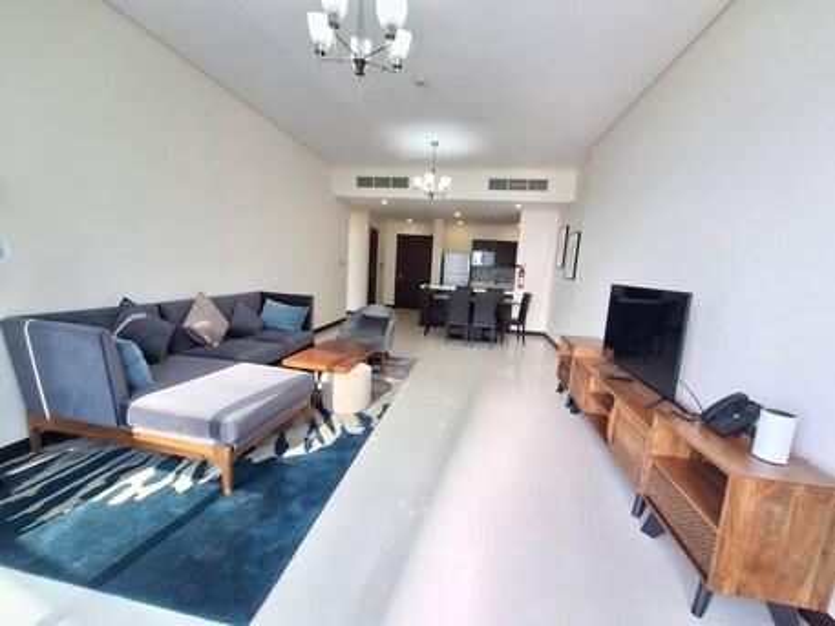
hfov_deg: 106.2
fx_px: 314
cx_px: 418
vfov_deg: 89.9
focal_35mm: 13
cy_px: 313
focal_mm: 1.74
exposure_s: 1/50
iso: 40
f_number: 2.2
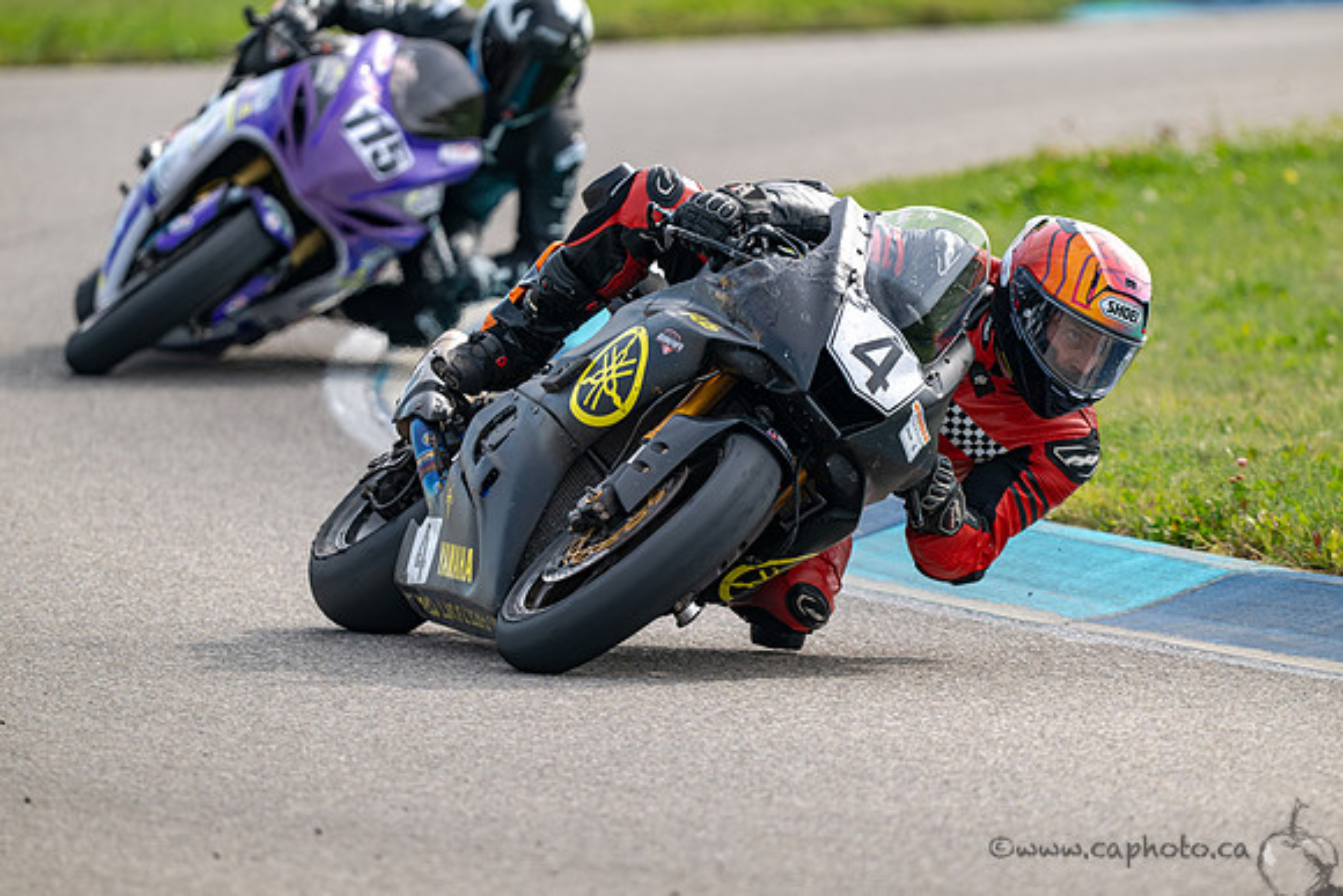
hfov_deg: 3.4
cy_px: 448
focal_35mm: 600
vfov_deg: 2.3
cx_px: 672
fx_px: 22388
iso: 500
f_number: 6.3
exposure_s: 1/1250
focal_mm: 600
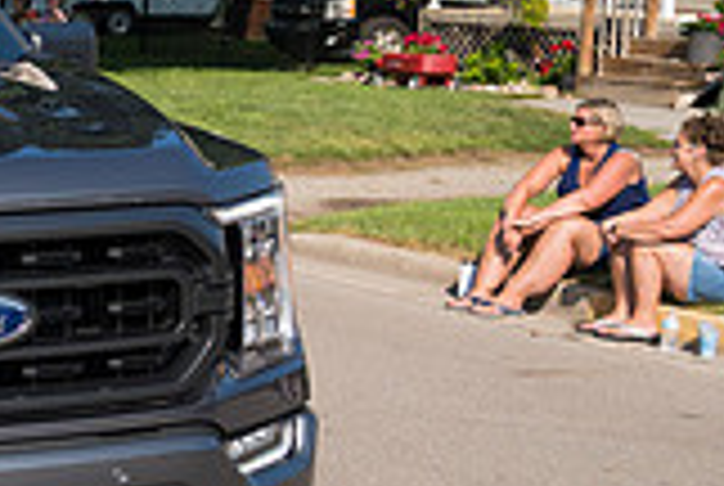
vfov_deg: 12.0
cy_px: 205
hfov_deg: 15.5
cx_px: -544
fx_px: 2317
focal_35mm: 115
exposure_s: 1/800
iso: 320
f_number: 6.3
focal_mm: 32
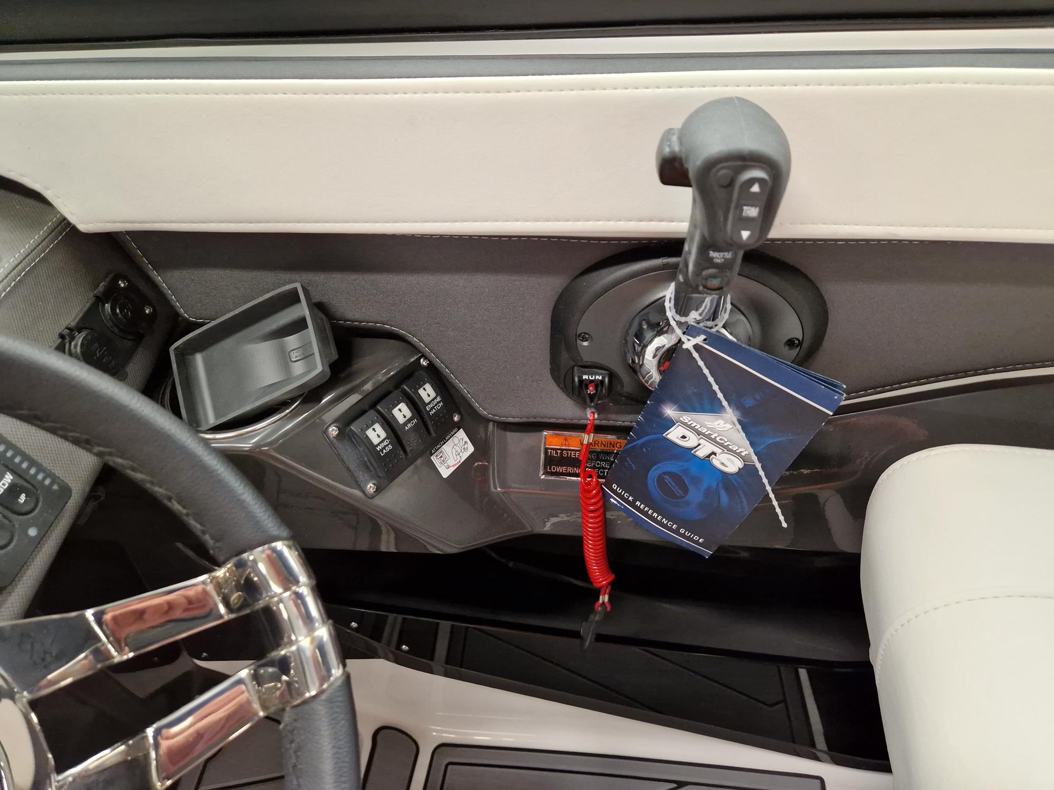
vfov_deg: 58.9
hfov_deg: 73.9
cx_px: 527
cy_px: 395
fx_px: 700
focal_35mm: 23
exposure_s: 1/100
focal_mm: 5.4
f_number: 1.8
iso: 500
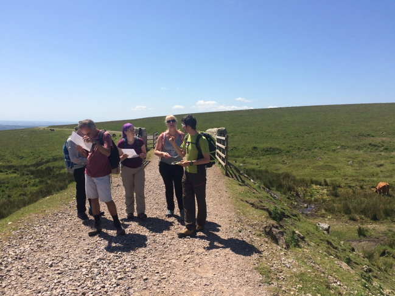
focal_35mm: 29
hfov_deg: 61.7
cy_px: 148
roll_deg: -2.4
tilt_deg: -2.8
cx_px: 198
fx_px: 331
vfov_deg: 48.2
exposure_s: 1/2415
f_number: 2.2
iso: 32
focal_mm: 4.15
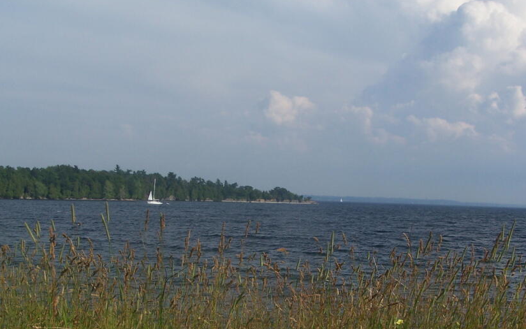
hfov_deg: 40.2
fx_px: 717
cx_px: 302
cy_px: 211
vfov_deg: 25.7
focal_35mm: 50
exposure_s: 1/640
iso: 80
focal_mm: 6.3
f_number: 5.6
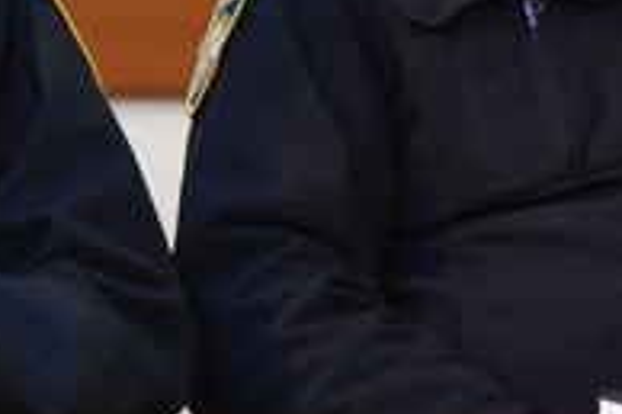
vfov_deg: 3.3
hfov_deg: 5.0
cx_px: 212
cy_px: -133
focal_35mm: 414
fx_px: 7147
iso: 10000
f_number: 4
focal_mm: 98
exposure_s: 1/100
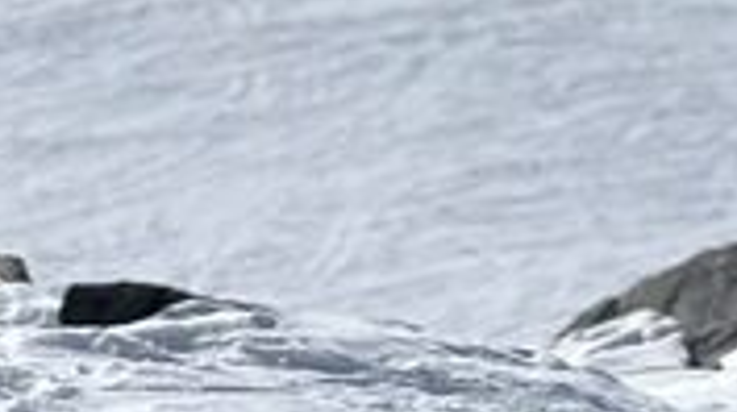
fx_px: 8763
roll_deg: +1.7
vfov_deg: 2.7
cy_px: -795
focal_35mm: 449
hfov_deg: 4.8
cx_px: -500
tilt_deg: -1.8
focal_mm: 5.96
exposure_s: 1/7692
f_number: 1.6
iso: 32
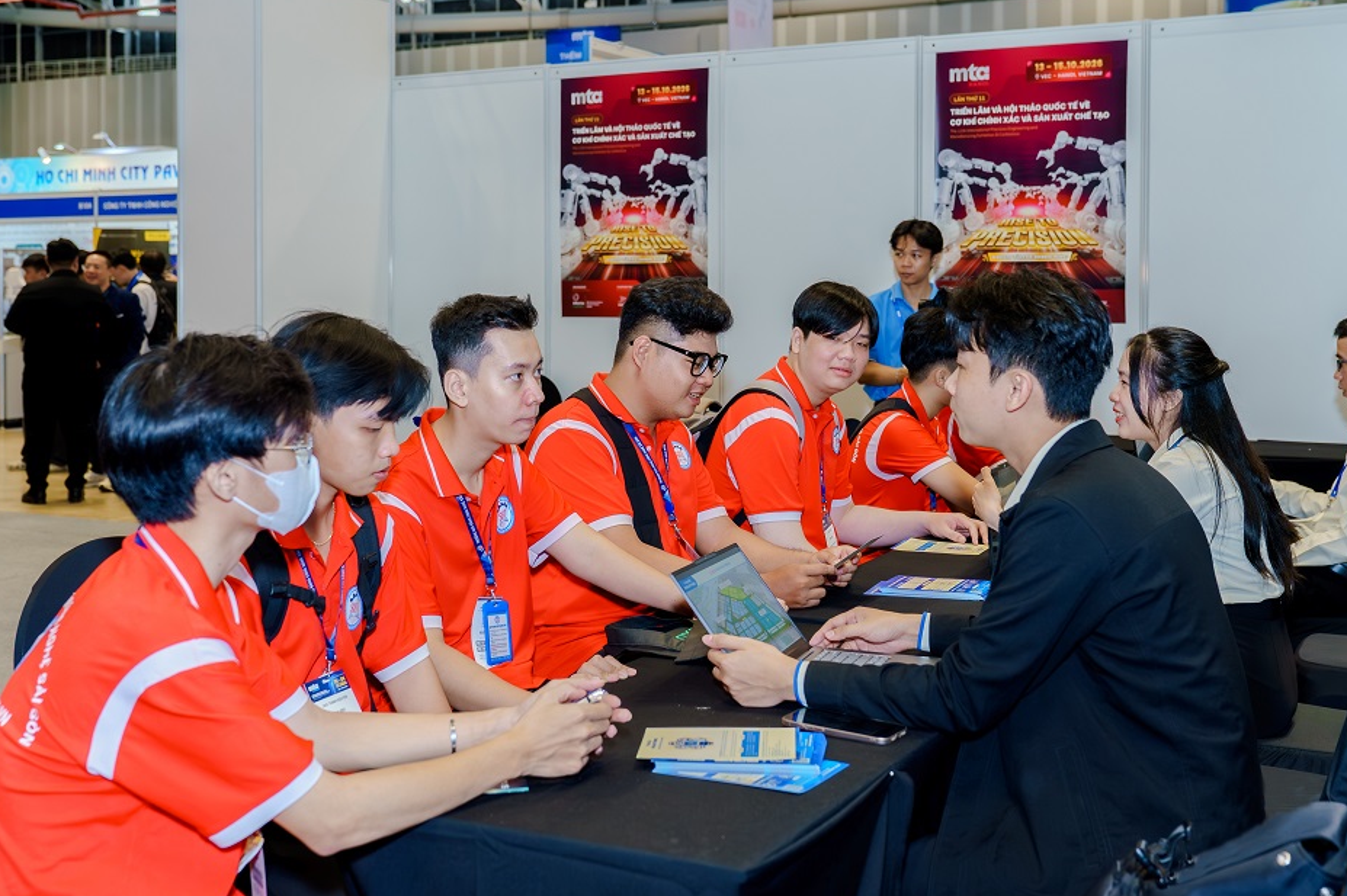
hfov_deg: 47.4
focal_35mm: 41
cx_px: 686
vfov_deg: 32.6
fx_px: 1533
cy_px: 466
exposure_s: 1/125
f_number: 4
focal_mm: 38
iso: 500
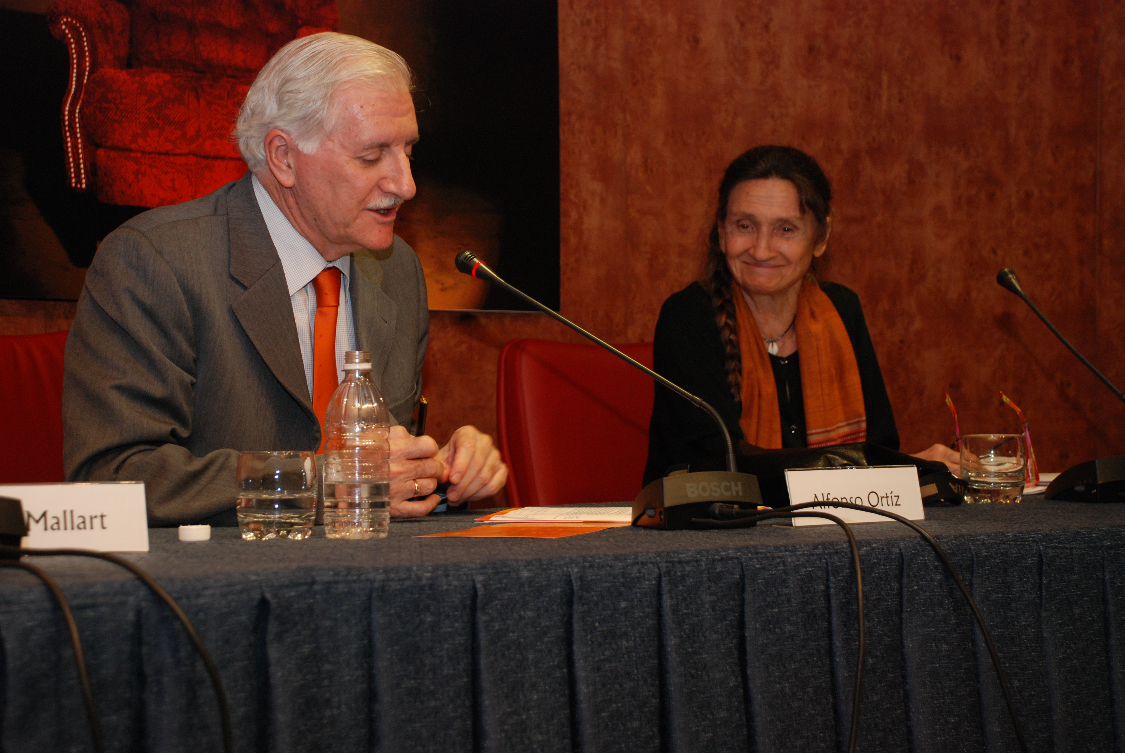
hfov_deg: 27.0
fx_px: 2347
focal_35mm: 75
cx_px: 562
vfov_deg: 18.2
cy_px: 376
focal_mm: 50
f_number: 5
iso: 400
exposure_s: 1/60
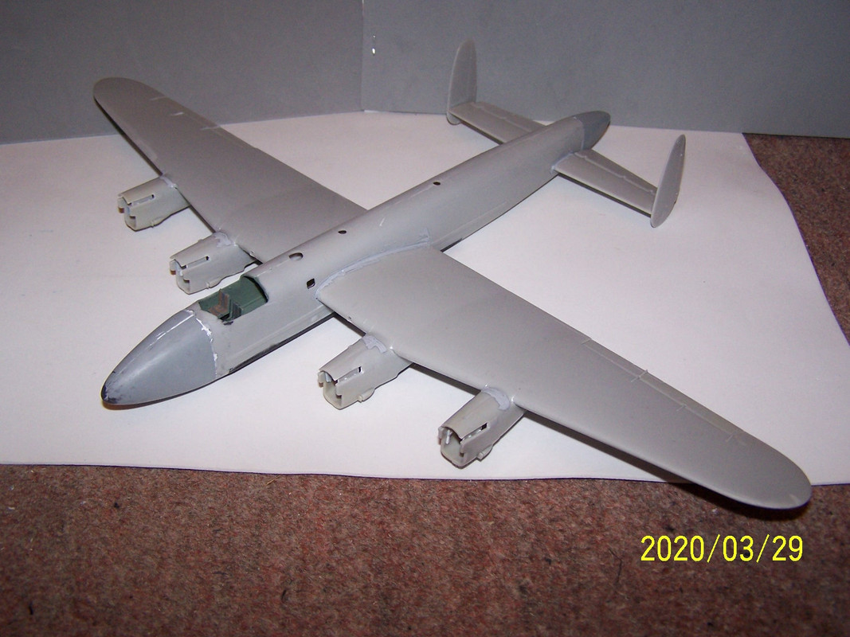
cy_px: 318
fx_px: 933
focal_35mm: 38
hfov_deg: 49.0
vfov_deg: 37.7
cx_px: 425
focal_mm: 6.3
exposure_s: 1/60
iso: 140
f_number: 2.8
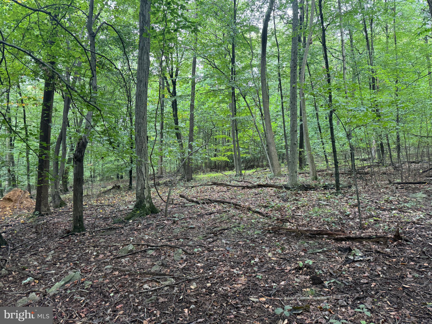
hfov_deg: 71.6
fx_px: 300
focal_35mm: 24
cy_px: 162
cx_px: 216
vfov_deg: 56.8
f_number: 1.78
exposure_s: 1/79
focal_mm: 6.76
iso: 200
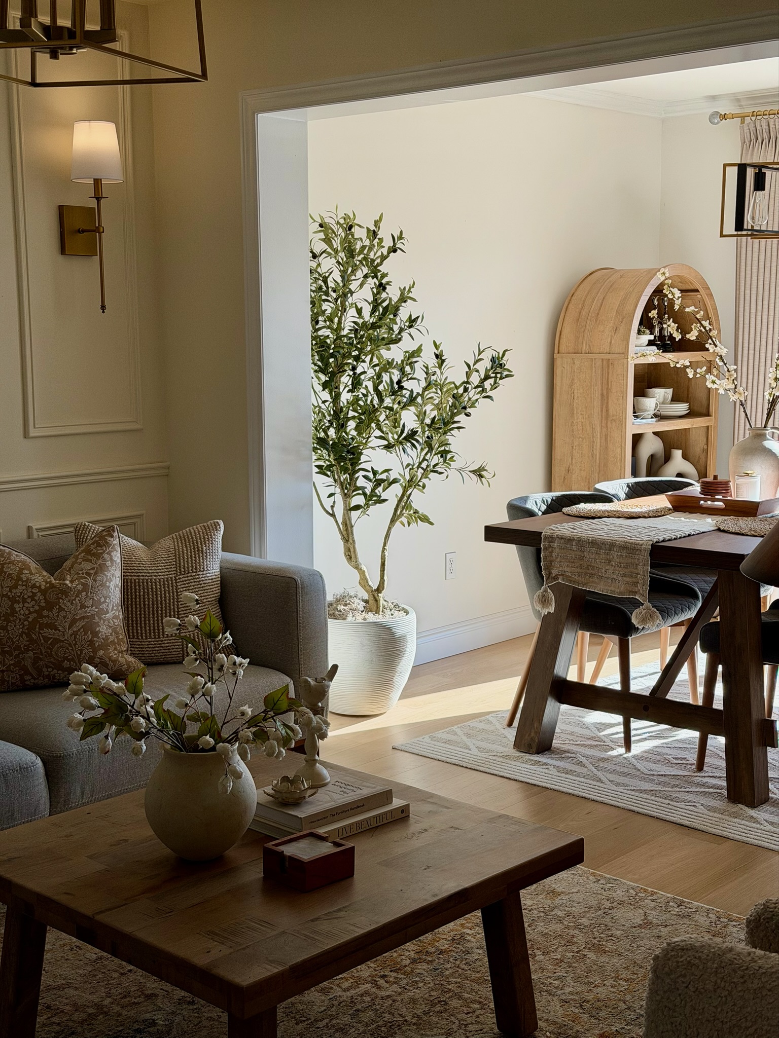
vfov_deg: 39.7
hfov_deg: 30.3
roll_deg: +0.2
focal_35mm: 48
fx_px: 1440
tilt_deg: -7.7
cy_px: 519
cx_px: 390
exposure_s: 1/442
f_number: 1.78
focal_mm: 6.76
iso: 80
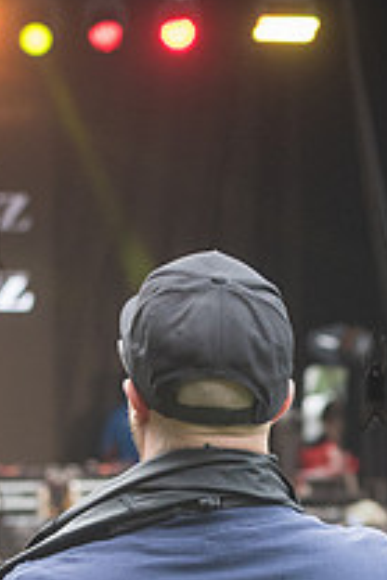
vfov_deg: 7.4
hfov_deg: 5.0
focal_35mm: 276
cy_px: 600
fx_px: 4443
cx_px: 60
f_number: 4.5
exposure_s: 1/320
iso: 1000
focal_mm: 80
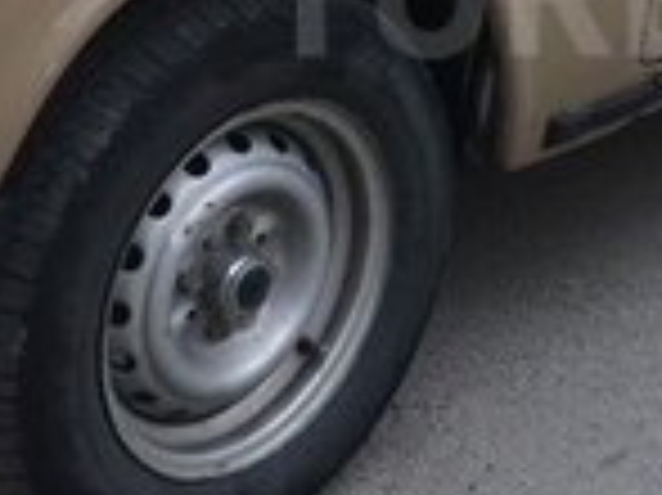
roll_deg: -6.8
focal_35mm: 130
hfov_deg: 14.8
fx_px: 2484
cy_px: -11
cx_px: 721
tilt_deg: -14.9
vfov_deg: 11.3
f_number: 2.2
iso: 32
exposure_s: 1/202
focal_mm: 4.15
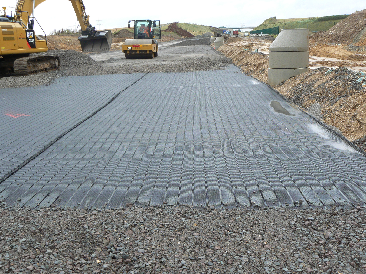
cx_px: 183
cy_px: 137
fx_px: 381
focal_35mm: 36
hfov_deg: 51.4
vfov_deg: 39.7
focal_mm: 6
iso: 80
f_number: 5.6
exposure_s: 1/125
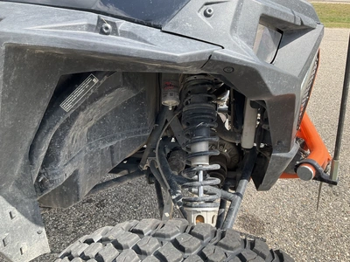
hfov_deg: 61.7
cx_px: 175
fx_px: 293
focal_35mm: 29
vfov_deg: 48.2
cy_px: 131
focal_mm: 3
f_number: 1.8
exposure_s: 1/551
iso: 25
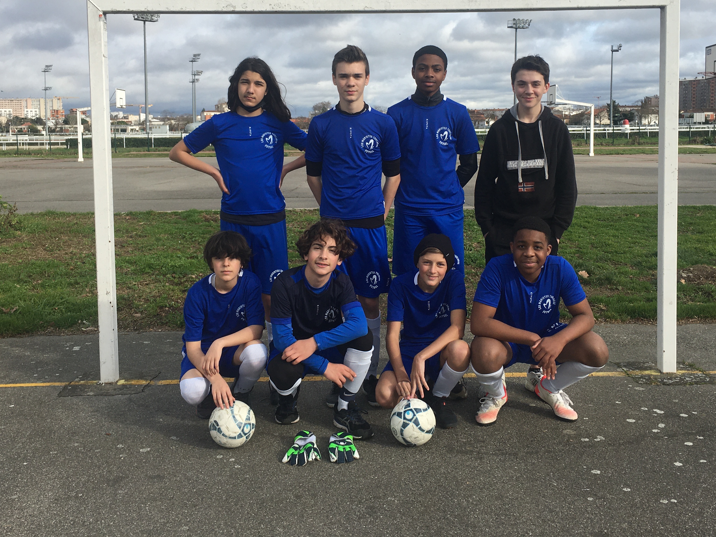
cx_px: 368
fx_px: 786
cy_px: 188
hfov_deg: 49.0
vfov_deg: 37.4
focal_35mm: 38
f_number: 2.2
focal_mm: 4.15
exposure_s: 1/1183
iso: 25
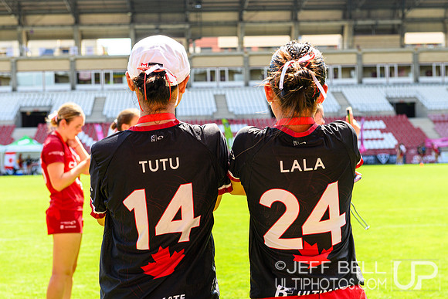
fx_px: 765
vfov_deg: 22.1
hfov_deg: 32.6
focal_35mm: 61
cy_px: 150
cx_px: 221
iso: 160
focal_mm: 60
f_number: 5.6
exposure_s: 1/200
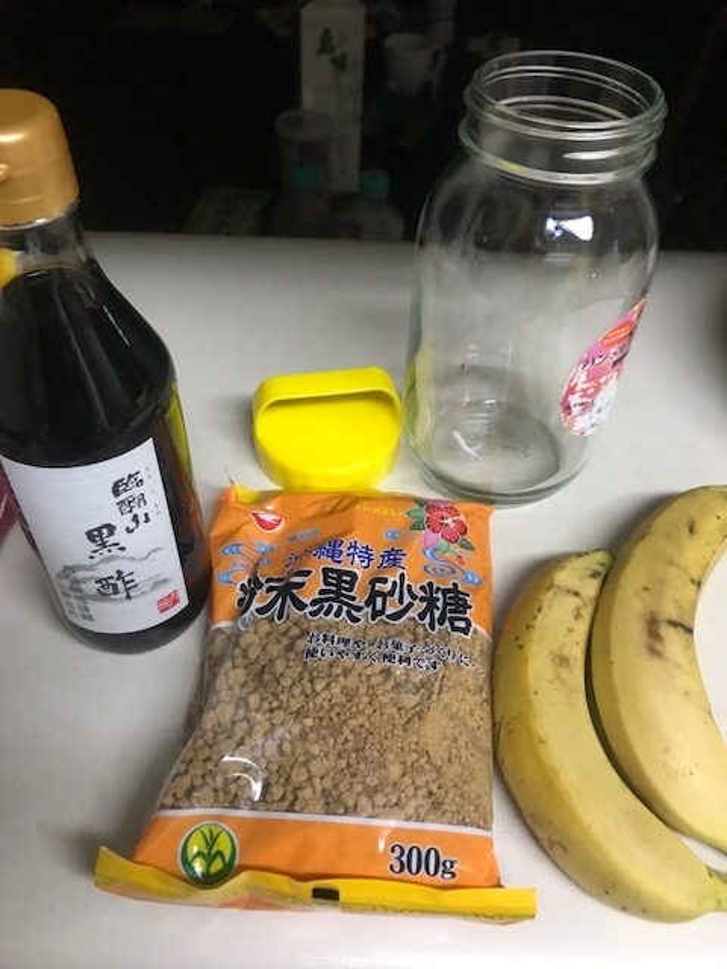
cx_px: 364
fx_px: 784
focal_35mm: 28
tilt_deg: -46.3
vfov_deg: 63.4
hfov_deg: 49.7
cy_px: 484
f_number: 1.8
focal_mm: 3.99
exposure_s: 1/15
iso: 100
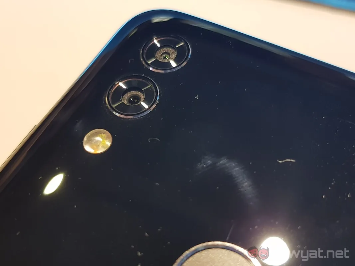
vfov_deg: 53.1
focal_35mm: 26
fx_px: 267
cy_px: 133
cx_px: 178
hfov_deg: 67.3
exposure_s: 1/50
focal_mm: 4.2
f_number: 1.7
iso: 160
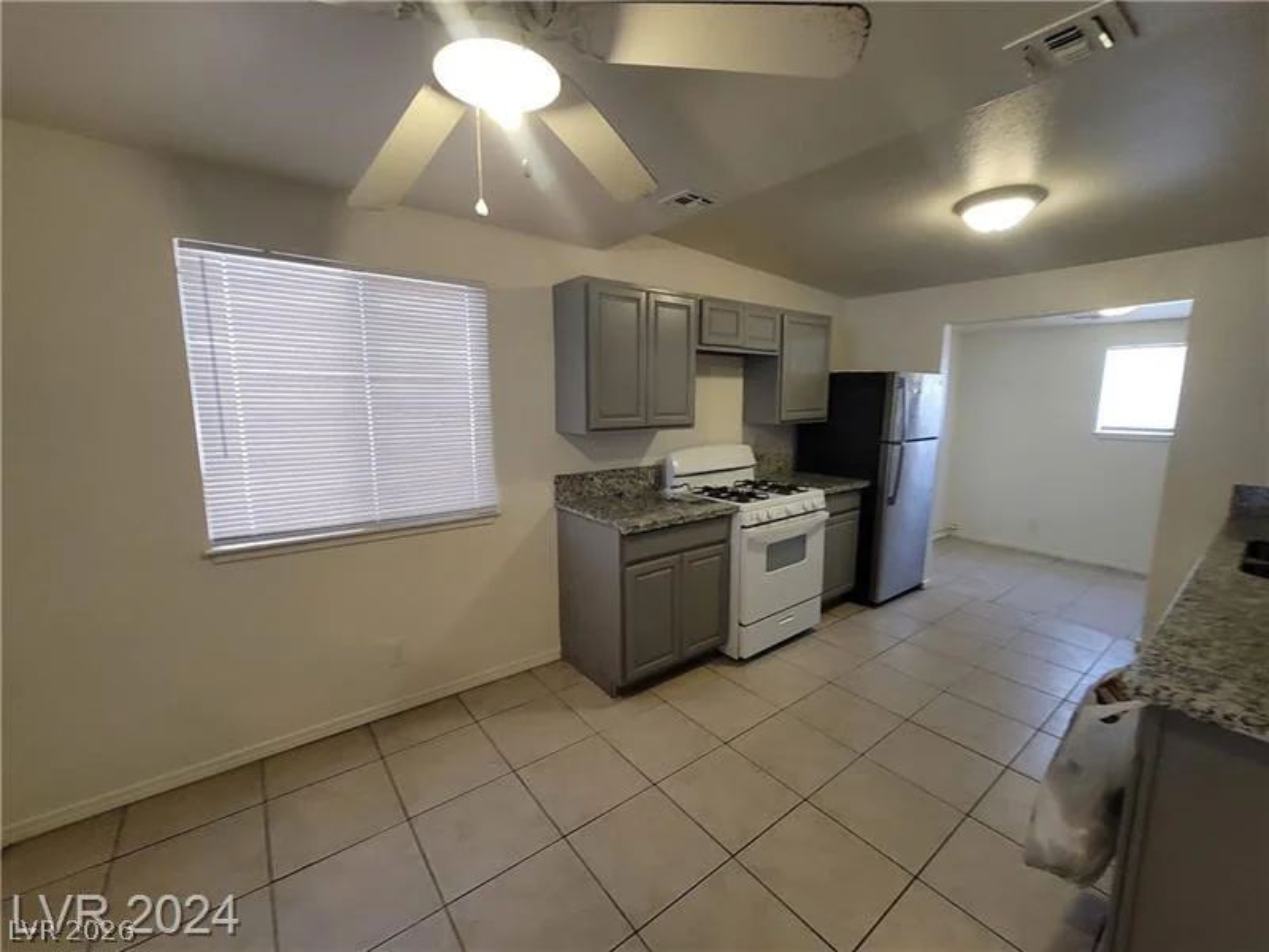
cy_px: 476
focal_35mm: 13
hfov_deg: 106.2
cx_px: 634
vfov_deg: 89.9
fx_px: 477
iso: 320
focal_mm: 2.2
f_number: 2.2
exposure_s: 1/60
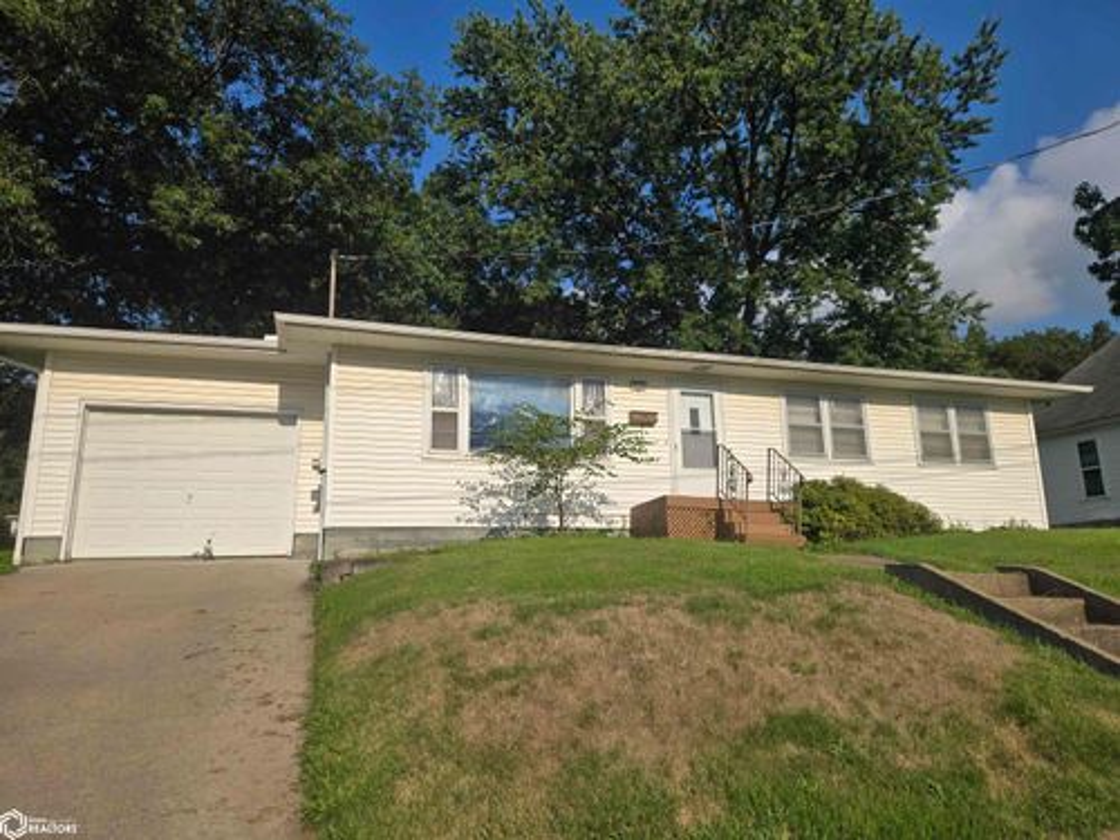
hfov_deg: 73.9
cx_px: 560
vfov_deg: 58.9
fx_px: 744
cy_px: 420
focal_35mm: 23
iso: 25
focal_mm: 5.4
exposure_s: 1/2775
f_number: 1.8
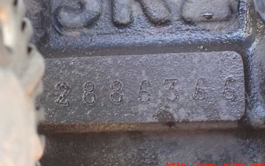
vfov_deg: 12.2
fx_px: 773
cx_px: 133
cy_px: 71
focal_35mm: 107
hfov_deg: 19.5
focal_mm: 18
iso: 1600
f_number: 4.9
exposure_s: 1/40
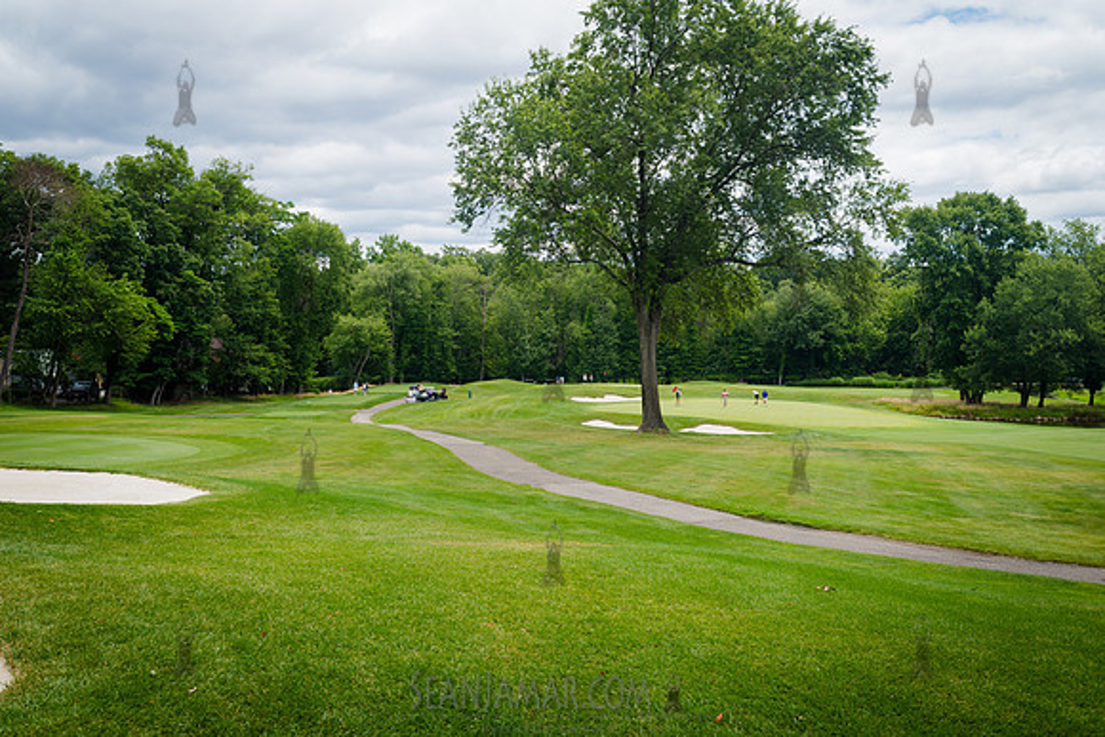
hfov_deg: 54.4
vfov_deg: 37.9
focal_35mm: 35
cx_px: 552
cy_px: 368
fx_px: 1075
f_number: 5.6
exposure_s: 1/500
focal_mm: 35
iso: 200
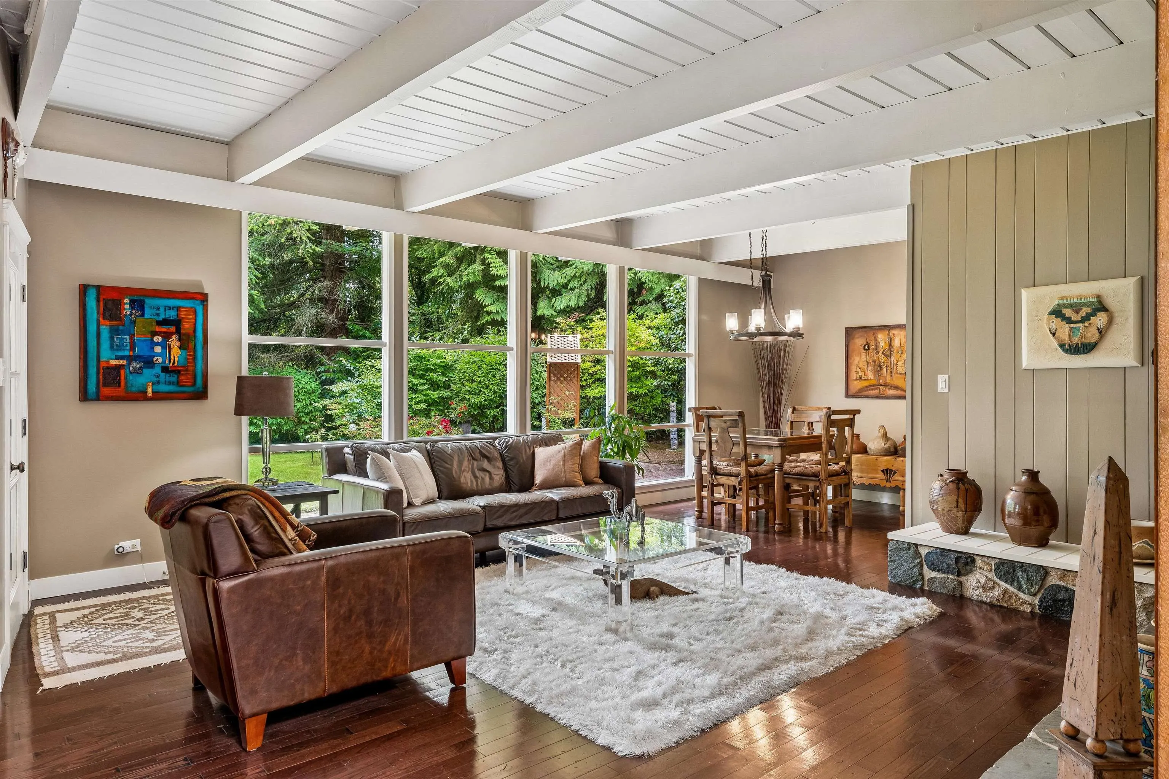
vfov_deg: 57.0
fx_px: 718
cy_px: 390
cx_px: 584
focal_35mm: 22
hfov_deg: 78.3
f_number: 10
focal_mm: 22.1
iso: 400
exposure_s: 1/4
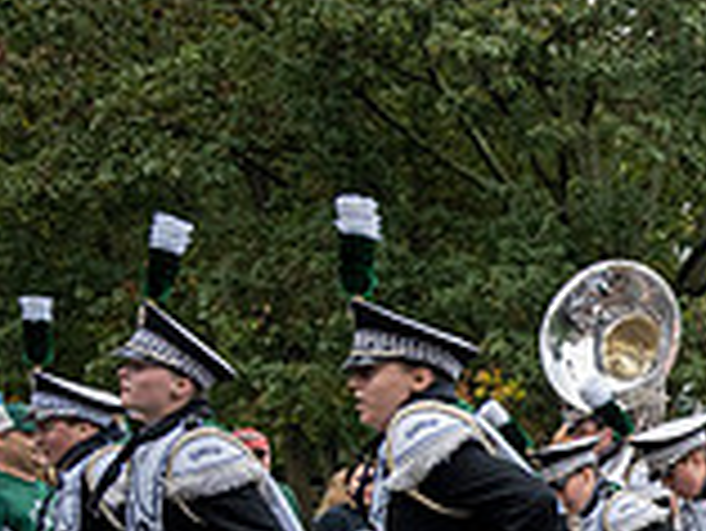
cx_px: 1183
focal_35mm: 85
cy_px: 664
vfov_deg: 16.6
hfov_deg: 18.9
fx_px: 1735
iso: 800
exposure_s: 1/1600
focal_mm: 24
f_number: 4
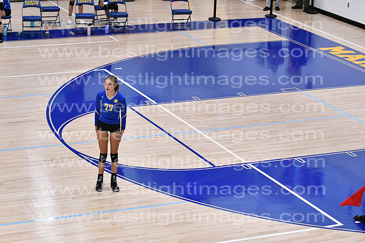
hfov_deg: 19.5
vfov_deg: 13.0
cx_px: 182
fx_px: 1065
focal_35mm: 105
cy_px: 122
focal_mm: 70
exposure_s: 1/1250
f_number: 3.2
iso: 6400
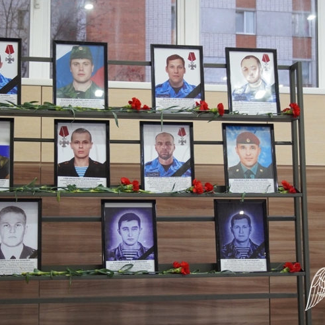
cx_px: 142
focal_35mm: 66
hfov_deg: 26.1
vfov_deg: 26.1
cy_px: 162
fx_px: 701
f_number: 4.5
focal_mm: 34
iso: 3200
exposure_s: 1/160
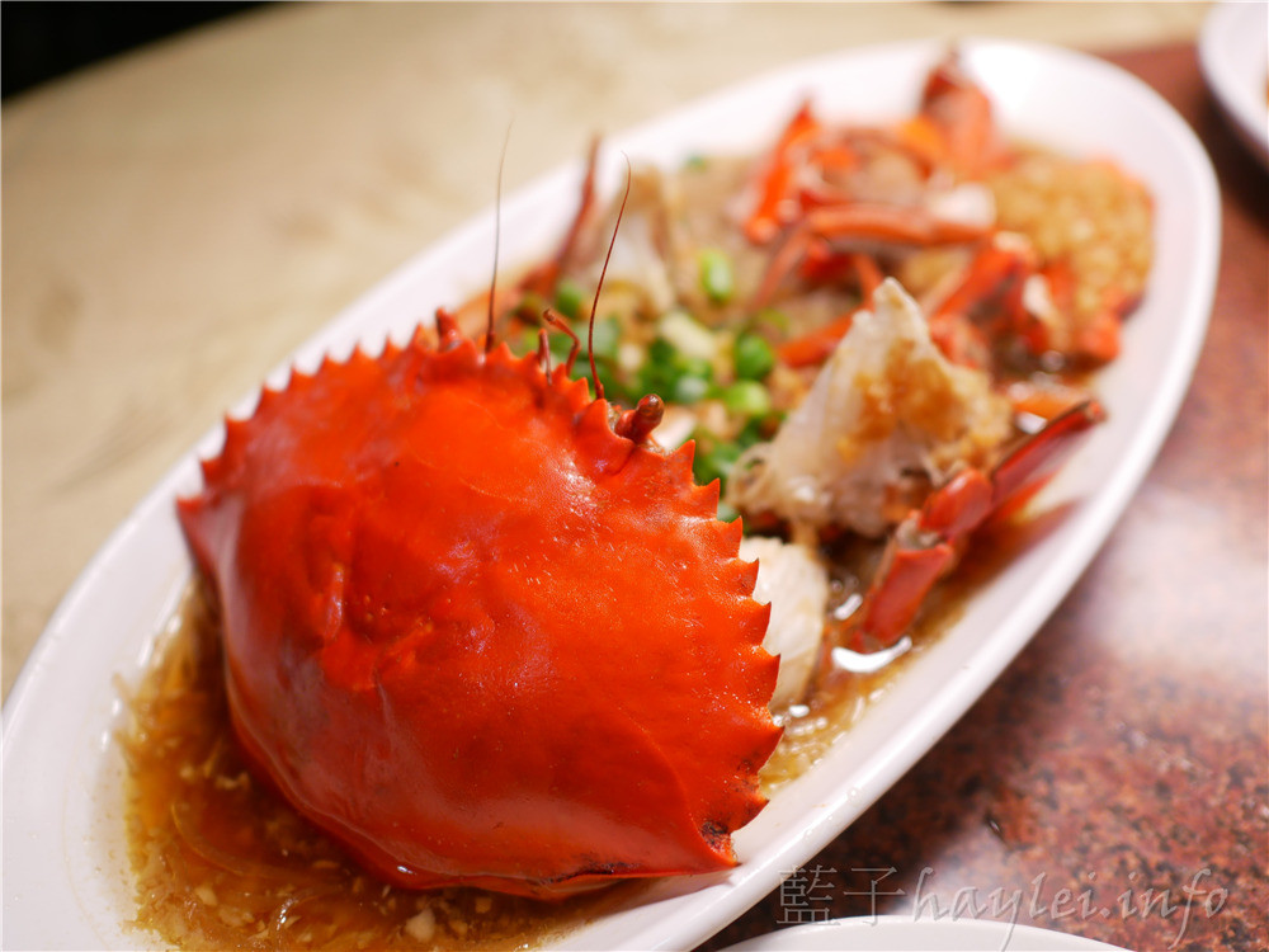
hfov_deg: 60.0
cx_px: 634
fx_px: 1100
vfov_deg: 46.8
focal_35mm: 30
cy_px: 476
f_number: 1.7
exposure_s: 1/80
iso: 200
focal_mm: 15
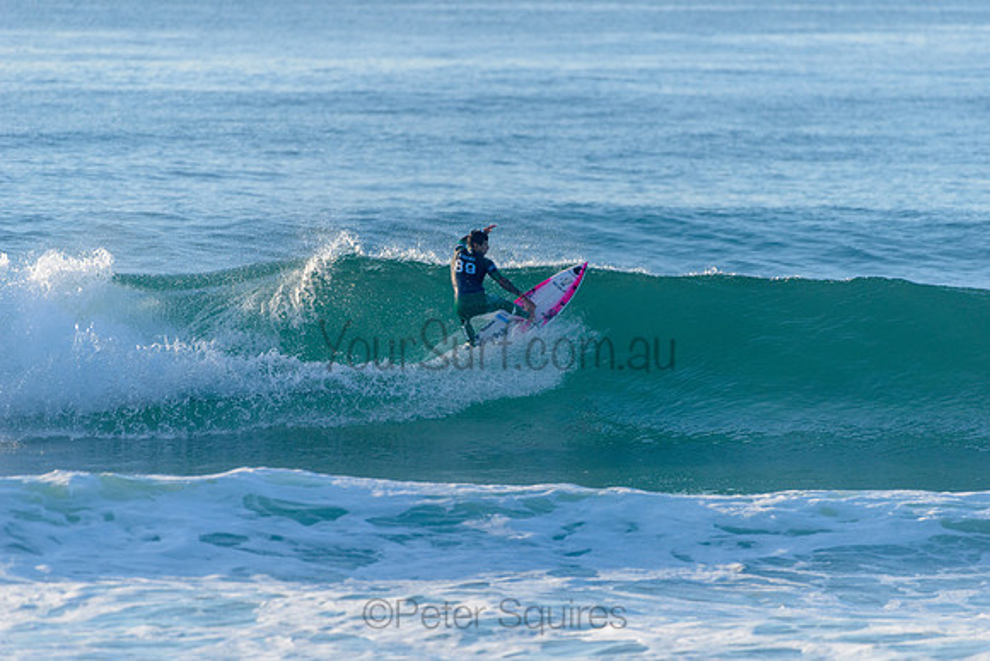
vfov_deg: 2.8
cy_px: 330
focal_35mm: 500
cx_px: 495
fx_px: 13755
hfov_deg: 4.1
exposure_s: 1/2000
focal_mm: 500
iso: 400
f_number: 5.6
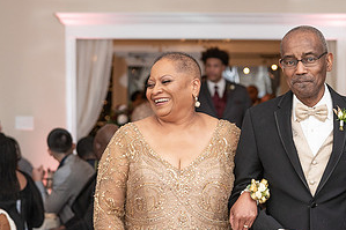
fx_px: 1719
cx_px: 238
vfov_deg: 7.7
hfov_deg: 11.5
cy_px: 131
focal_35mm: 179
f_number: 4
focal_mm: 82
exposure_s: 1/200
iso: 800
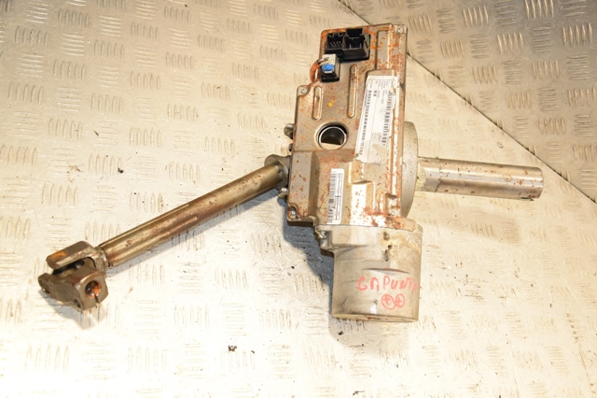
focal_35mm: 38
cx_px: 298
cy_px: 199
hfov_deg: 51.3
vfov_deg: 35.5
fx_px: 622
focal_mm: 25
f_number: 5
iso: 800
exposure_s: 1/160
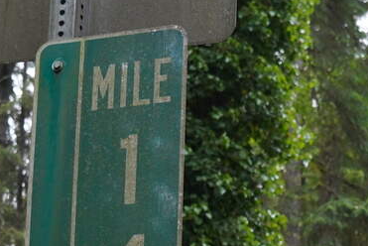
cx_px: 374
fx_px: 1289
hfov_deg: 15.9
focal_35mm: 126
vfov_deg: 10.8
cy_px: 265
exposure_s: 1/160
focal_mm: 39
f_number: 5
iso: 1000
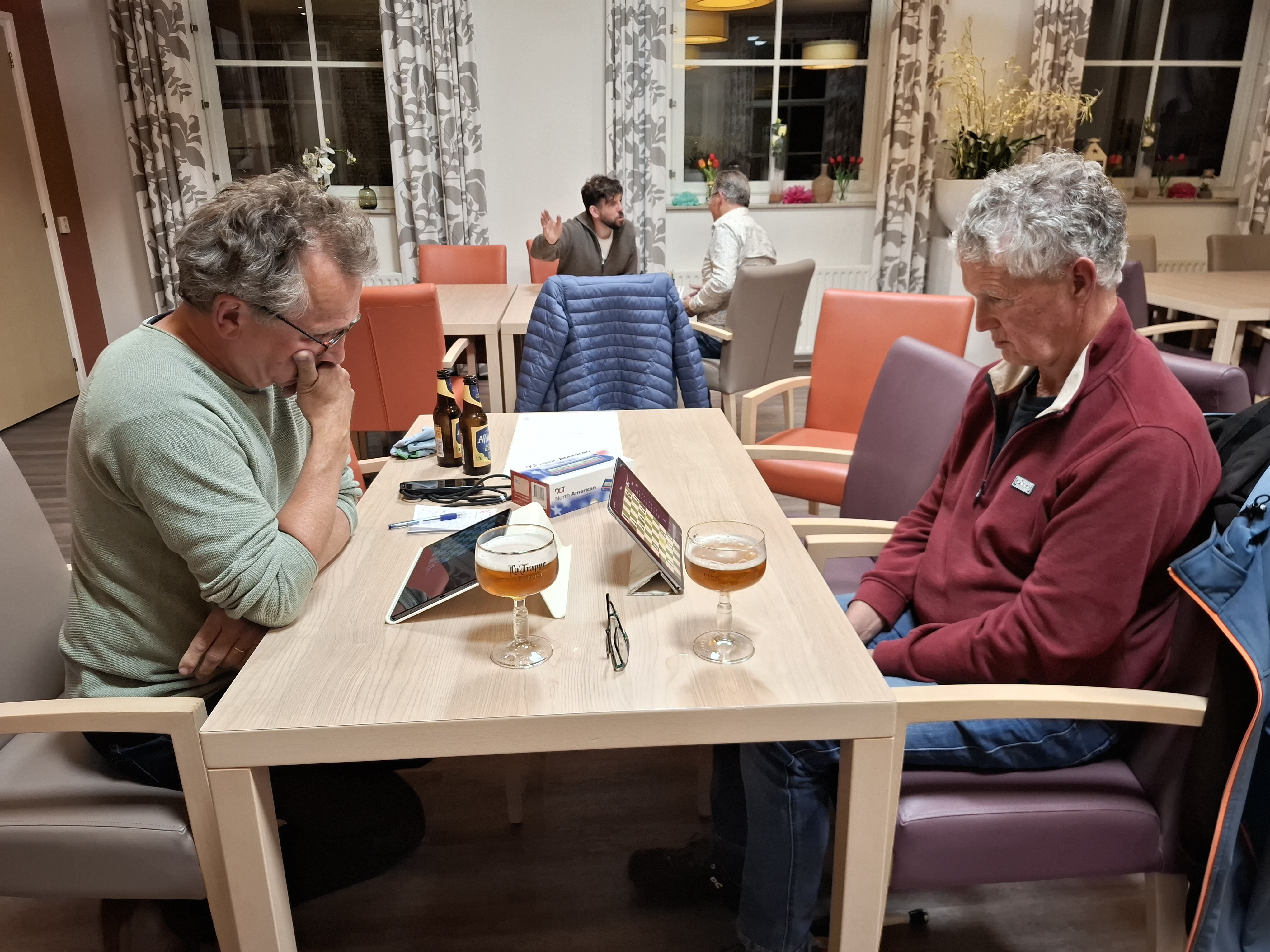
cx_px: 635
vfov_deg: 58.9
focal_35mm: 23
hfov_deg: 73.9
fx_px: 844
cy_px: 476
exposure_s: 1/50
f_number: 1.8
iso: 320
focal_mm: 5.54
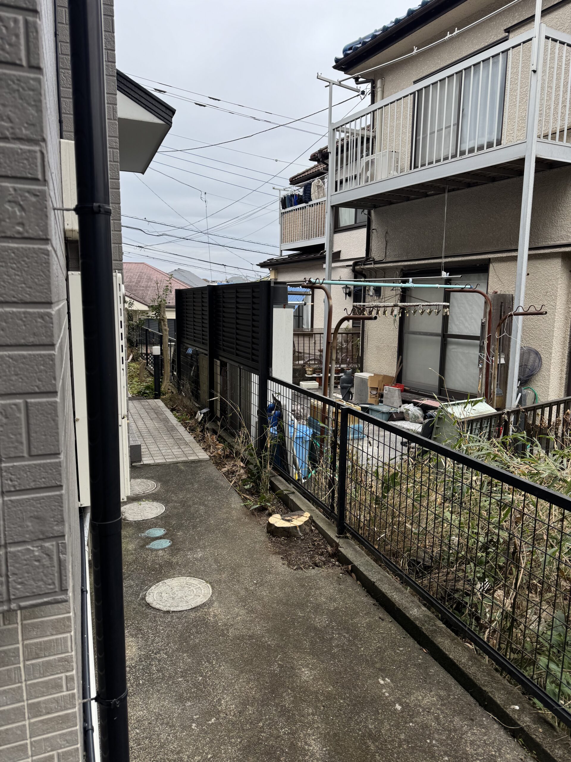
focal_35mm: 24
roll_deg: -0.3
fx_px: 528
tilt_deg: -7.6
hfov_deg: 56.8
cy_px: 381
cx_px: 286
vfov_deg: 71.6
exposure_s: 1/1151
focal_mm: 6.76
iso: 80
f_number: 1.78
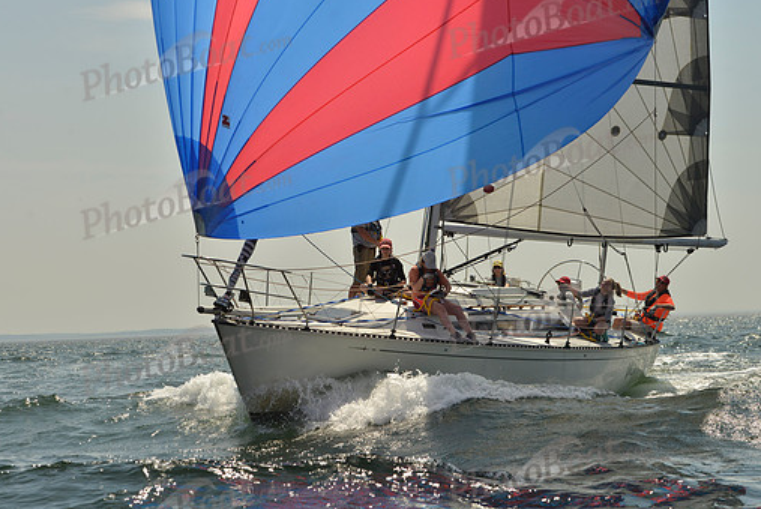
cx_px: 371
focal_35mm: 80
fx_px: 1693
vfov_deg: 17.1
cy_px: 258
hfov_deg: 25.3
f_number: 9
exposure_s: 1/1250
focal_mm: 70
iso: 200
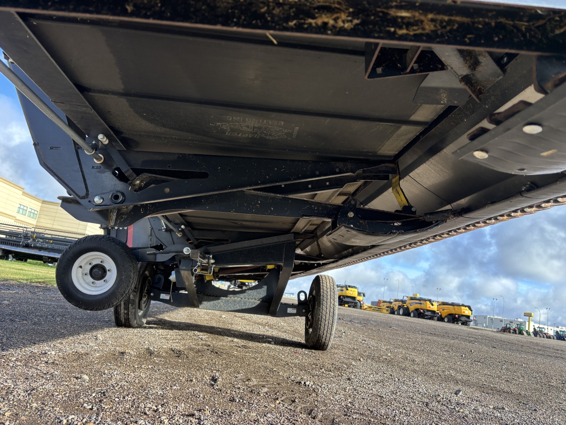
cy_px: 212
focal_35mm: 26
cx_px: 283
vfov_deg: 53.1
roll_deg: -9.6
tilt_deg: +14.0
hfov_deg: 67.3
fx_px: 425
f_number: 1.6
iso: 50
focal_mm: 5.96
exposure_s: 1/584
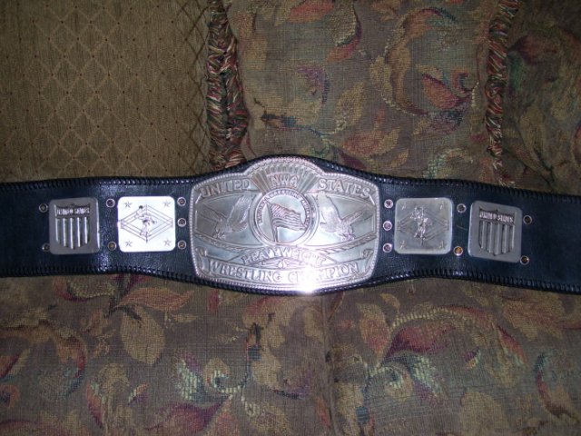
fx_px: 621
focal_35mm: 37
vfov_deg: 38.7
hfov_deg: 50.1
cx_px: 290
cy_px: 218
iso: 80
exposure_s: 1/60
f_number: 2.7
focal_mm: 6
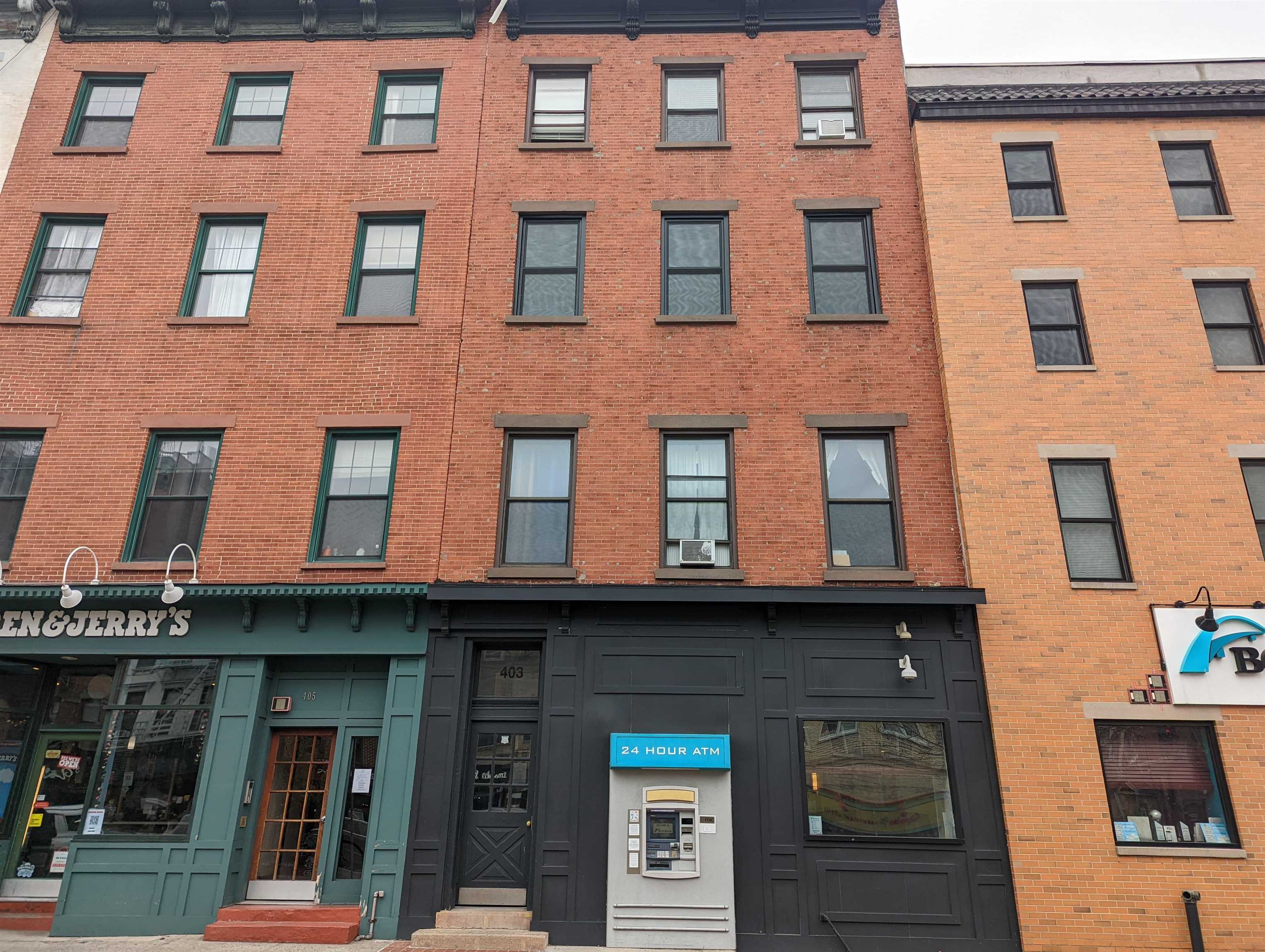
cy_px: 476
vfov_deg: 56.9
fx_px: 878
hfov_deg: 71.5
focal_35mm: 24
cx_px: 632
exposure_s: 1/1272
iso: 42
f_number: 1.85
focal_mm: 6.81
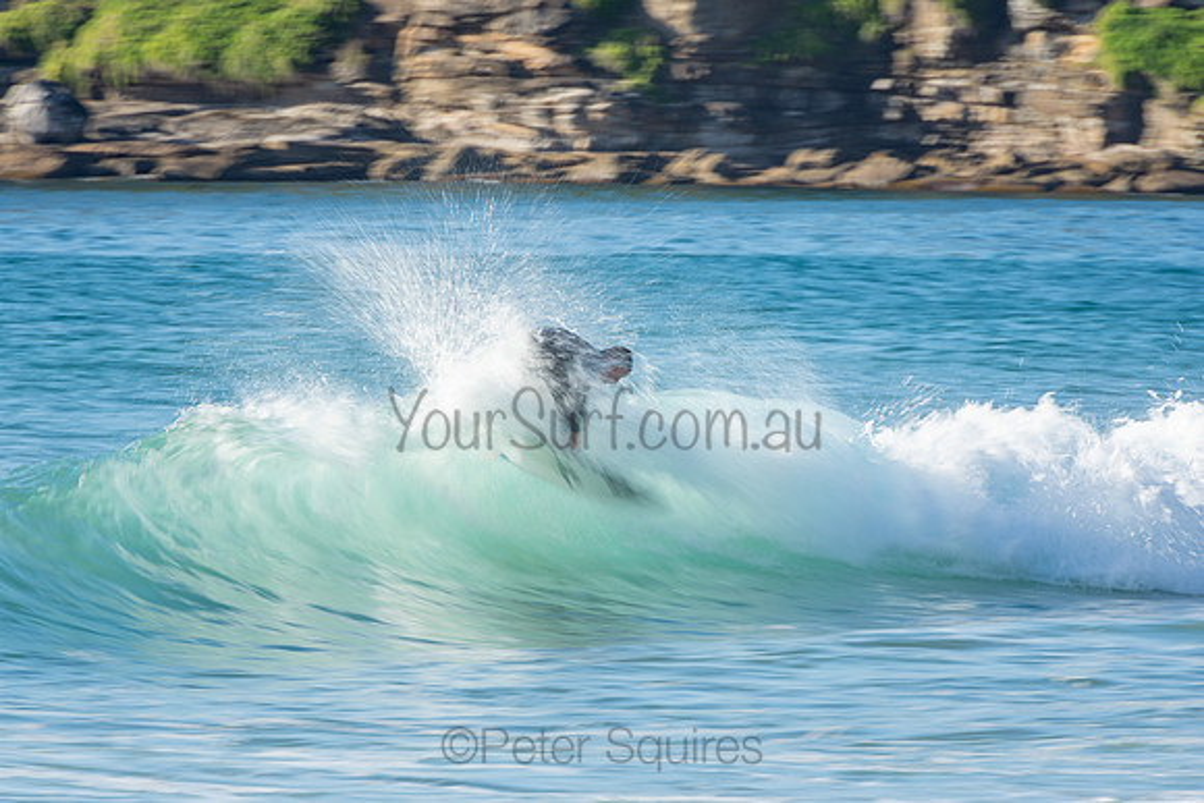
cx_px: 602
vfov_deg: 2.3
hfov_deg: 3.4
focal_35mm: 600
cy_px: 402
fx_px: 20070
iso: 100
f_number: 20
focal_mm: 400
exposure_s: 1/30
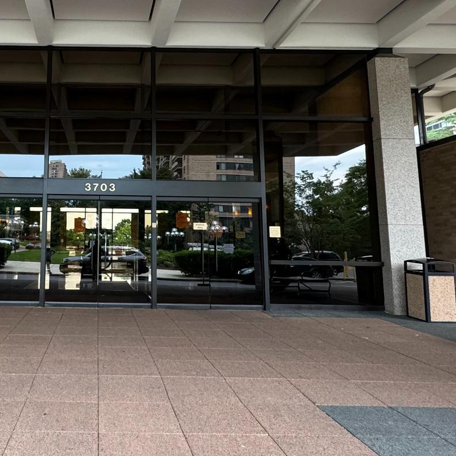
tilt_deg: +5.7
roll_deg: +0.1
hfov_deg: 48.5
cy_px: 172
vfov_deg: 50.6
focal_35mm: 32
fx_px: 477
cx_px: 97
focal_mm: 2.22
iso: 250
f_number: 2.2
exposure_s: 1/99
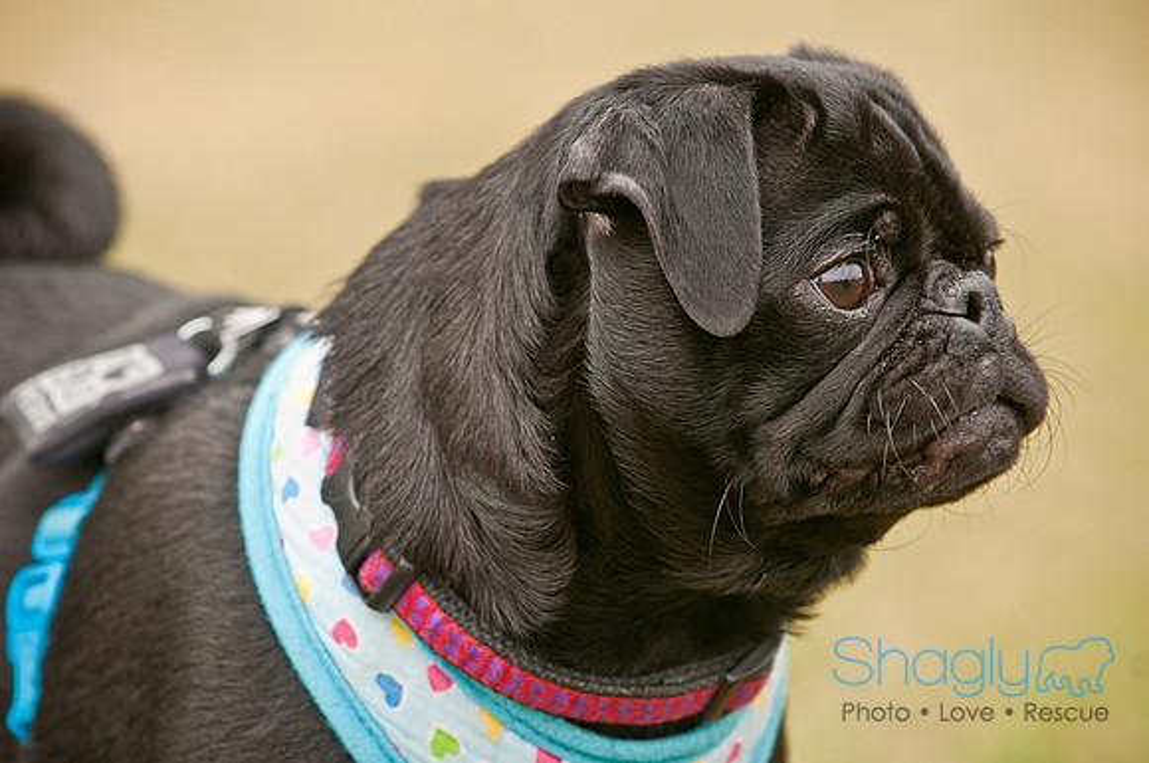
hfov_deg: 6.9
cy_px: 382
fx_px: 9562
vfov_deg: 4.6
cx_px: 574
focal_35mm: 300
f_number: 5
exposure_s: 1/160
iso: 200
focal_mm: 200
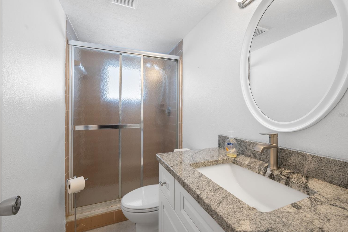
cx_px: 172
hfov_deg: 100.4
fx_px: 145
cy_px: 115
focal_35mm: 15
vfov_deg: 77.3
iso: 250
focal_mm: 14
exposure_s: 1/6
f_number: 9
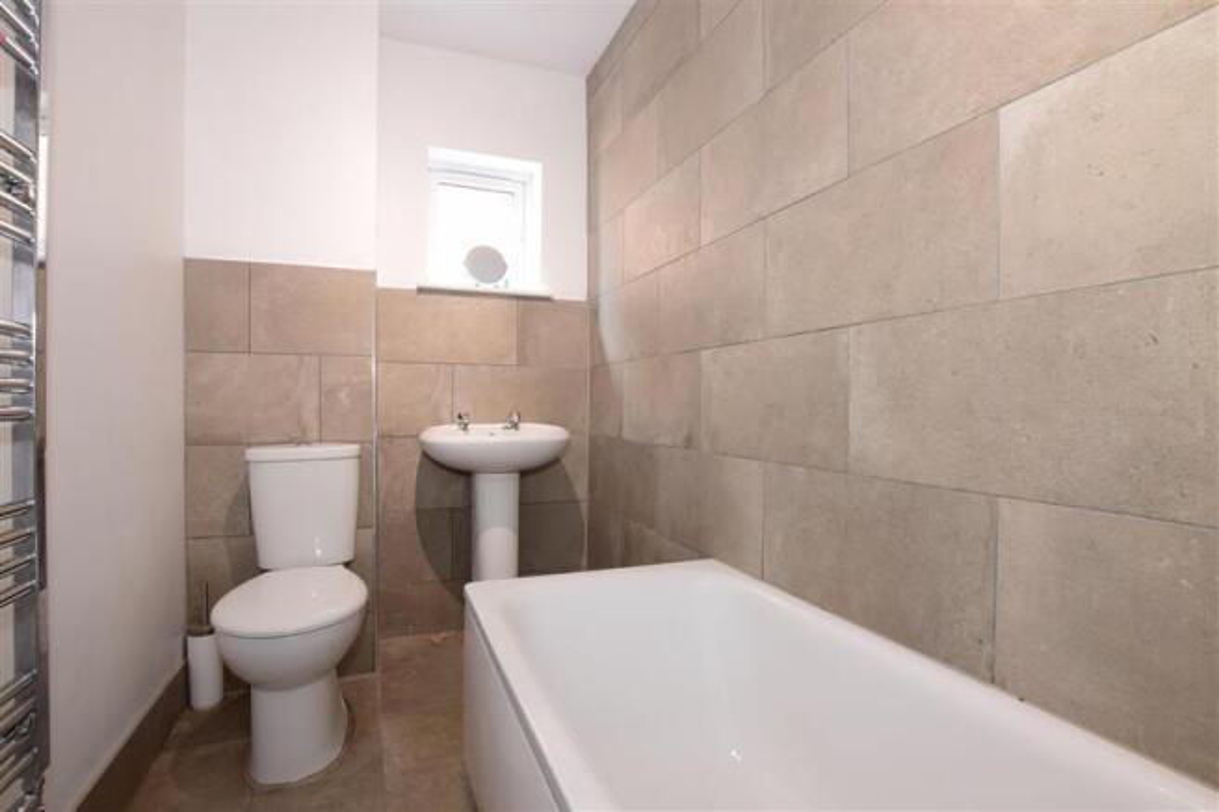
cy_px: 406
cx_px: 610
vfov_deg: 69.6
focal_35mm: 17
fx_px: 584
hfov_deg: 92.5
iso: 250
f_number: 14
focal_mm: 11.5
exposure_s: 2
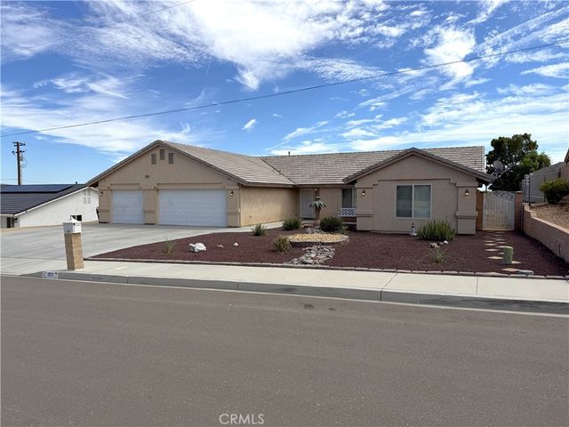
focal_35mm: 26
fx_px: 427
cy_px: 214
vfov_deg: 53.1
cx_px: 284
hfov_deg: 67.3
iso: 80
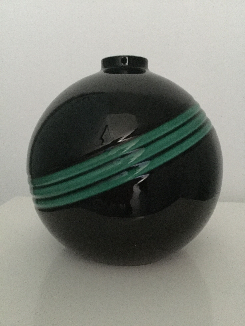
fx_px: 293
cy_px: 163
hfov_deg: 45.4
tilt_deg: -8.8
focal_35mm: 31
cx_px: 122
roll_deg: -1.3
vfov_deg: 58.4
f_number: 2.4
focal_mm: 3.3
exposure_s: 1/17
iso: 800
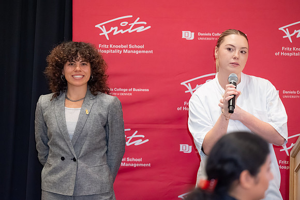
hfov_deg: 13.7
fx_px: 1249
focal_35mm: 150
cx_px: 150
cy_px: 100
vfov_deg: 9.1
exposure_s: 1/160
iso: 8000
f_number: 3.2
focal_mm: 150
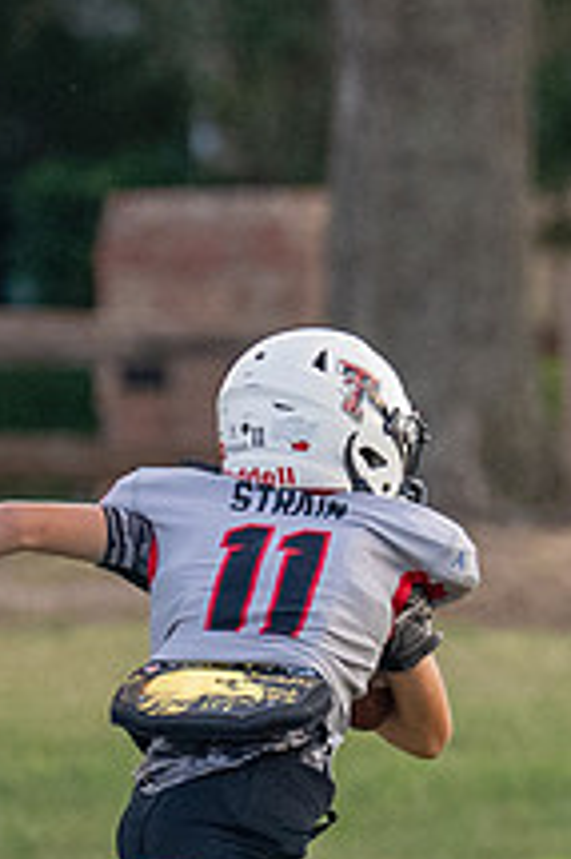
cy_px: 572
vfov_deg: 1.5
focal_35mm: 1354
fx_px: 32263
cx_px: 284
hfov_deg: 1.0
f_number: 2.8
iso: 1000
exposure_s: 1/1600
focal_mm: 200
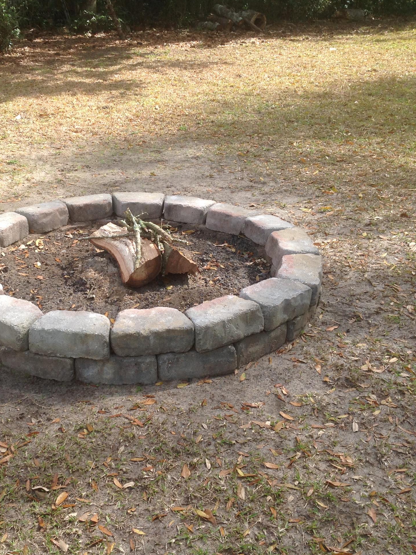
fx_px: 753
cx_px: 135
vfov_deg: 40.4
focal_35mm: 47
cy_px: 276
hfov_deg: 30.6
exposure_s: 1/521
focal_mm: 4.28
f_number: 2.4
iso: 50
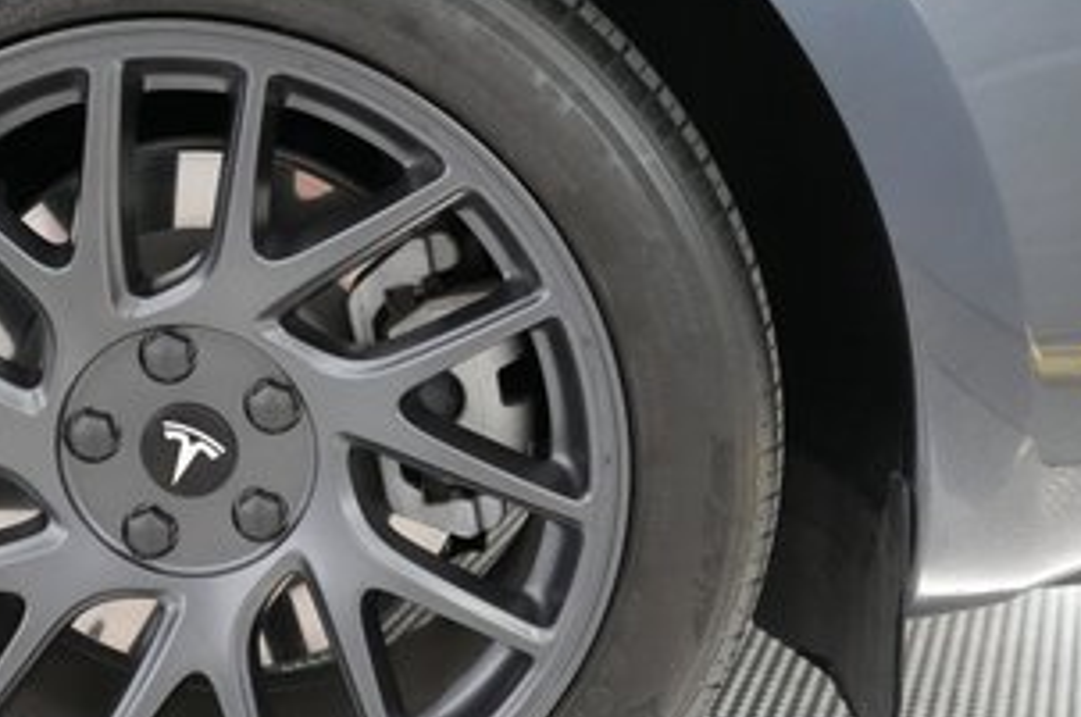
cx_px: 271
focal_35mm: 55
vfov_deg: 24.5
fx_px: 1649
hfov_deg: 35.5
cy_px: 367
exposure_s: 1/320
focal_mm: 26
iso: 10000
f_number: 2.8
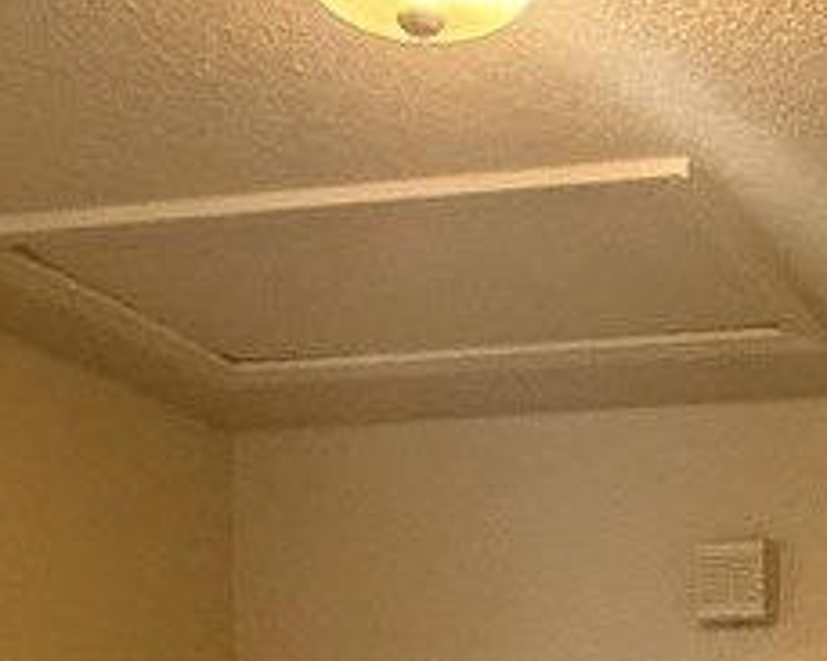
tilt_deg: -9.7
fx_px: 2104
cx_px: 715
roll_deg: -0.8
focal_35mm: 86
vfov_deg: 14.6
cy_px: 1336
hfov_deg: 21.8
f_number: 2.2
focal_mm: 2.22
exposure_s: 1/60
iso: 800
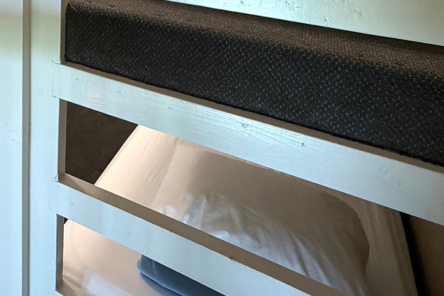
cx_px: 82
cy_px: -56
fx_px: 419
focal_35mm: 34
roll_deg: -1.4
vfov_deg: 32.4
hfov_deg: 51.9
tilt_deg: -9.1
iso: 160
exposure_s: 1/120
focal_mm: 2.22
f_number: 2.2
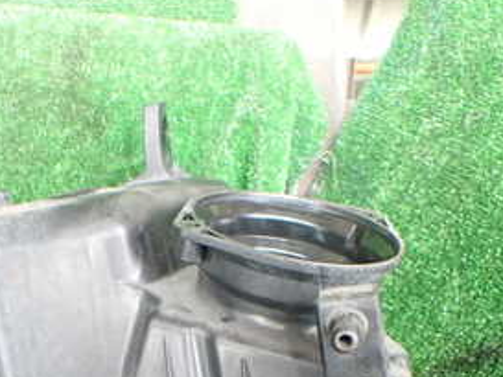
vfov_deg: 21.3
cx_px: 99
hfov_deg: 28.7
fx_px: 959
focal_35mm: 66
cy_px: 403
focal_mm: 5.4
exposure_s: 1/100
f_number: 2.3
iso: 800
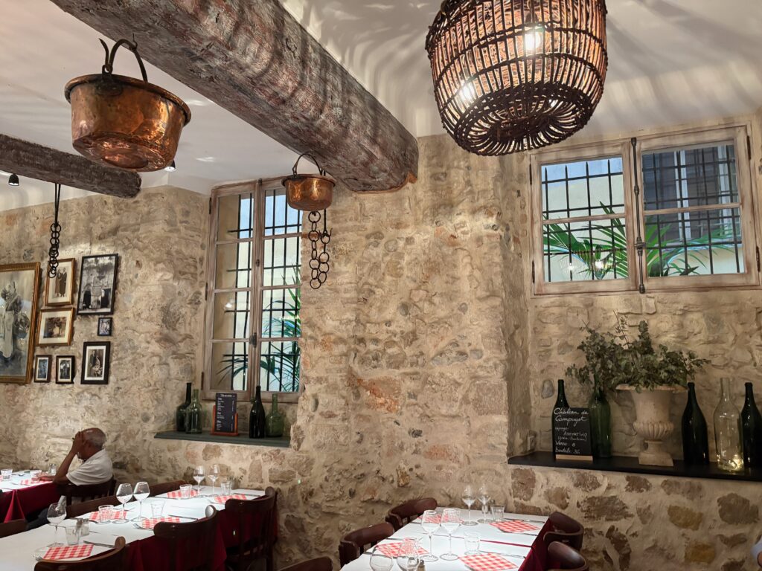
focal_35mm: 26
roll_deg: -0.4
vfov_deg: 53.1
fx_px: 572
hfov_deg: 67.3
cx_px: 381
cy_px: 286
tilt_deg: +7.6
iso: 400
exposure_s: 1/50
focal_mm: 5.96
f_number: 1.6
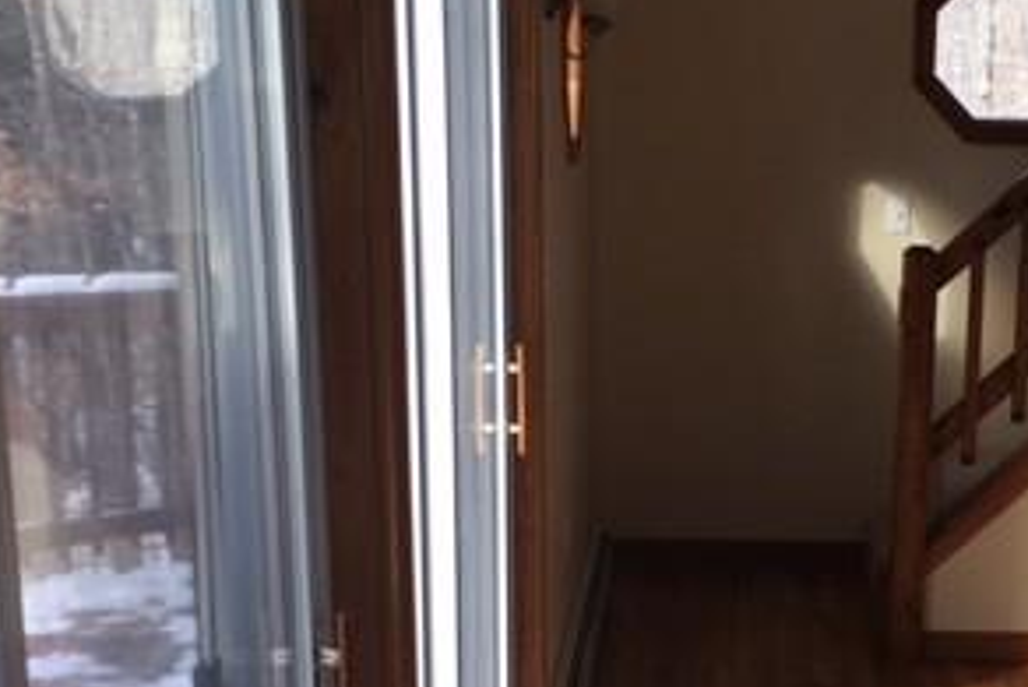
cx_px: 870
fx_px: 1886
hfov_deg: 29.6
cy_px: 574
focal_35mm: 66
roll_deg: -2.0
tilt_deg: -13.7
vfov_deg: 20.3
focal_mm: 4.15
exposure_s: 1/60
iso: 32
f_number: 2.2
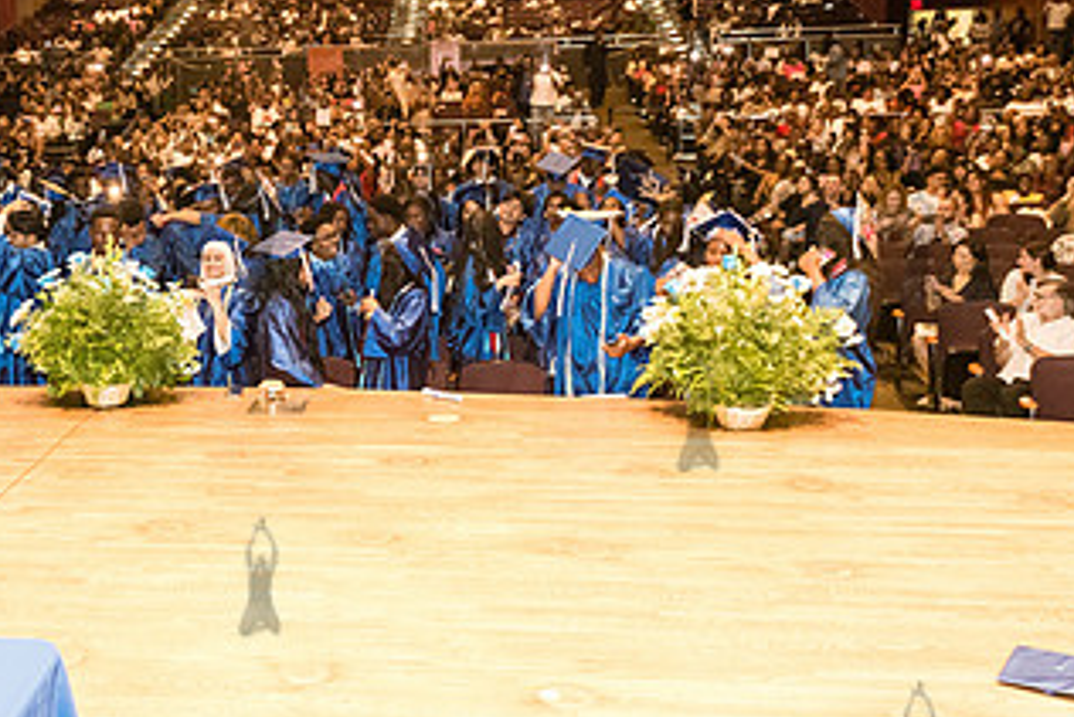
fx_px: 1313
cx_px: 258
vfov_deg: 30.3
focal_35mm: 44
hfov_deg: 43.0
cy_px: 246
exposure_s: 1/160
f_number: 3.5
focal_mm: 24
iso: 8000
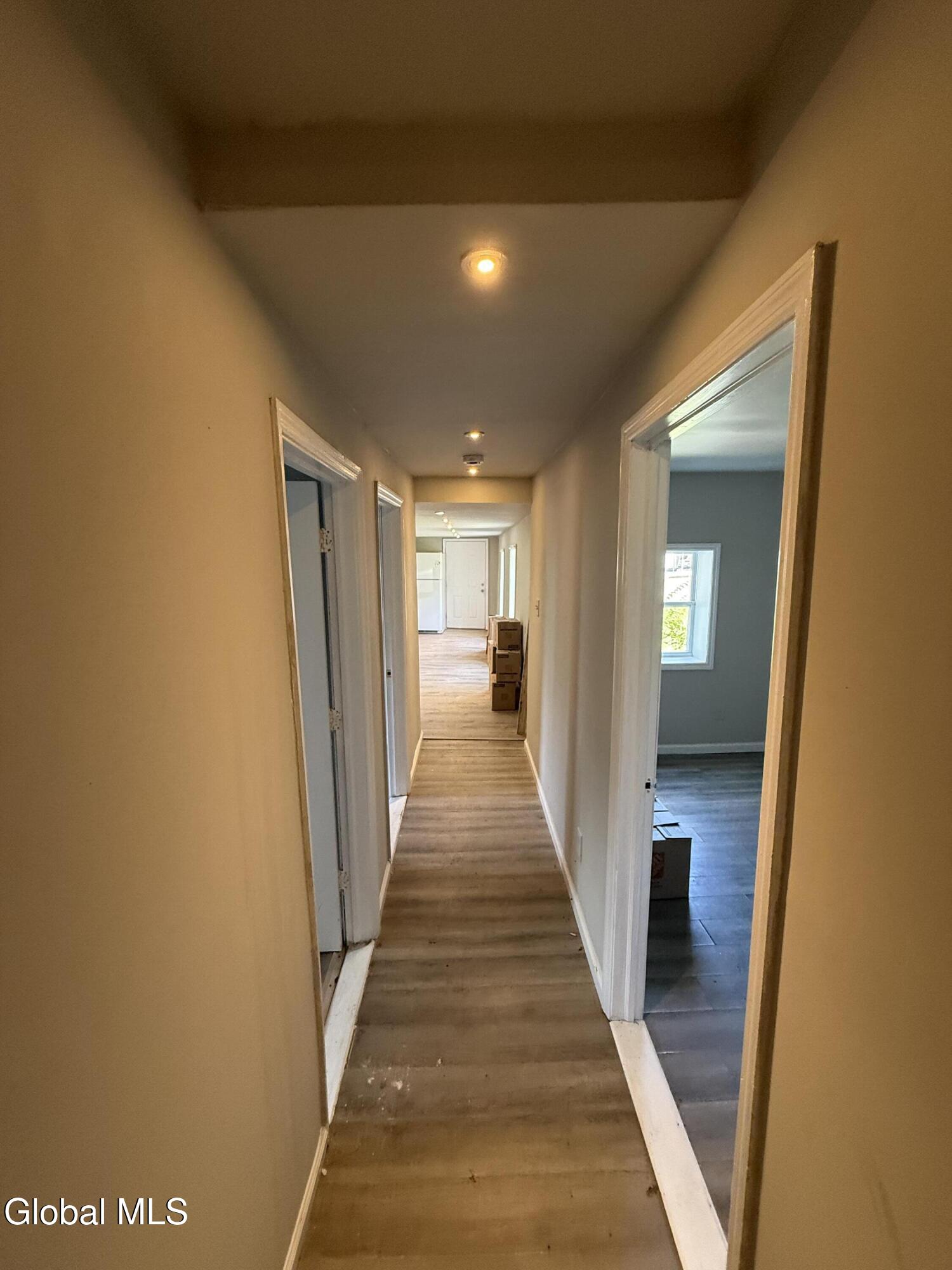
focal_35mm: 14
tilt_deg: -5.9
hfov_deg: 85.7
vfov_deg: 102.1
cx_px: 476
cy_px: 635
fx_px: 513
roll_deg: -0.3
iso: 400
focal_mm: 2.22
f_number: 2.2
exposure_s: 1/120
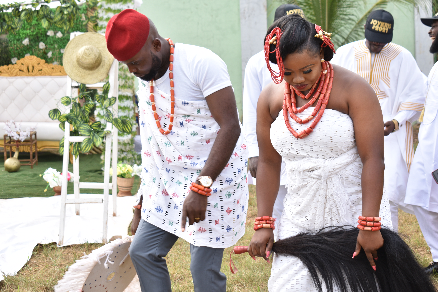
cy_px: 146
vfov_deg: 20.2
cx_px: 219
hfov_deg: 29.9
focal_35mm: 68
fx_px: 821
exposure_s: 1/125
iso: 100
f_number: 5.6
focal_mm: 45
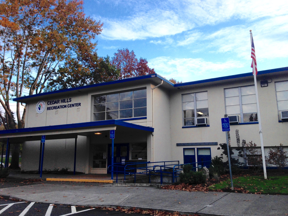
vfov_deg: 42.9
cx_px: 144
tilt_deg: +11.4
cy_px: 108
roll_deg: -1.4
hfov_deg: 55.4
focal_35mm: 33
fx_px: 275
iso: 50
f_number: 2.4
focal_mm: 4.12
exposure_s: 1/343
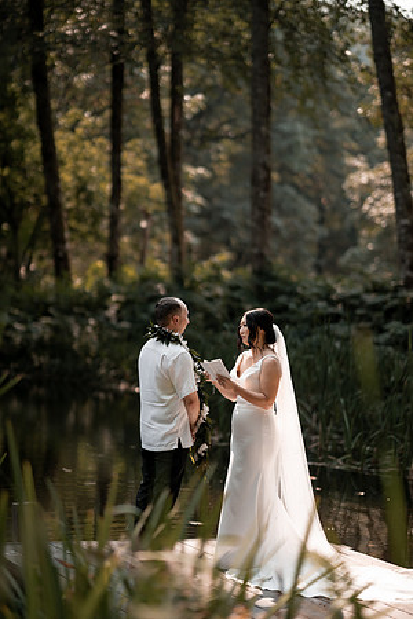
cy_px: 310
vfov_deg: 23.9
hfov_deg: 16.1
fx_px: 1463
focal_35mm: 85
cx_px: 206
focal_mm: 85
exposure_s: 1/1600
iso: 100
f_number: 1.4
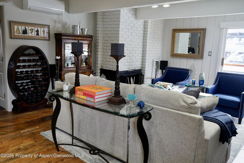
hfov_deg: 61.9
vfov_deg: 43.6
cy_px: 82
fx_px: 203
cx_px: 122
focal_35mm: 30
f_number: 4
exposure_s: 1/60
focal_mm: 20
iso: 250
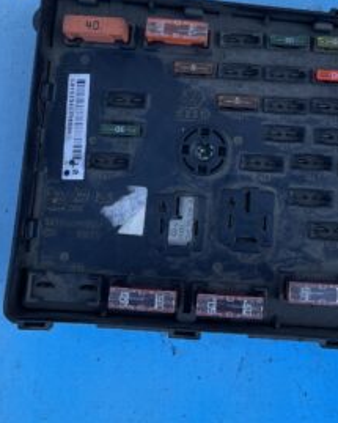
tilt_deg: -78.5
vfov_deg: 32.8
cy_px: 34
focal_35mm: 54
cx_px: 234
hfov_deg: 27.9
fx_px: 676
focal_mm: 5.1
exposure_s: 1/1175
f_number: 1.6
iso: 50
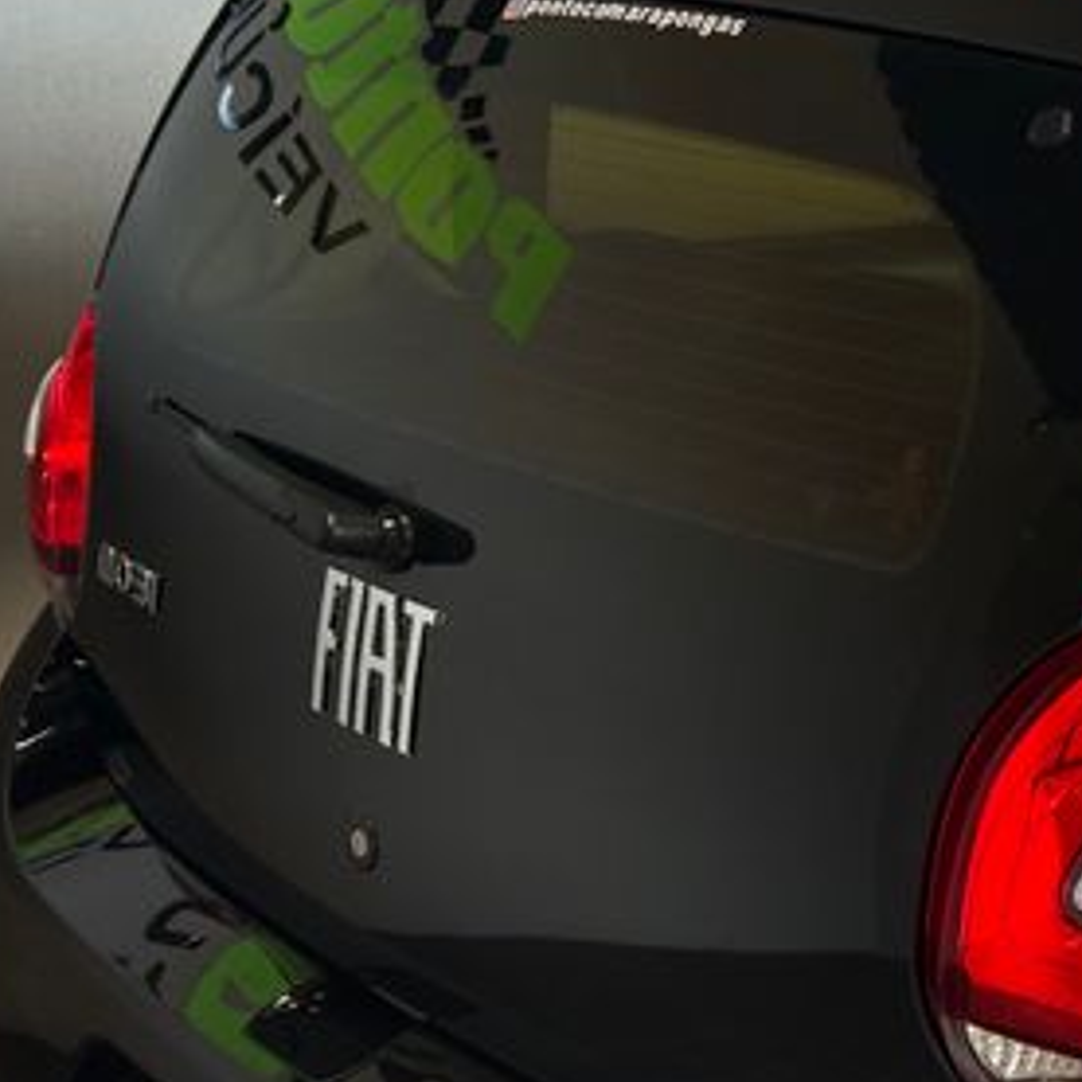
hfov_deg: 23.6
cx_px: 871
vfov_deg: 24.0
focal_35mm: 72
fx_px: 2546
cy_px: 574
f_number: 1.78
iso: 50
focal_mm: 6.76
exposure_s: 1/229
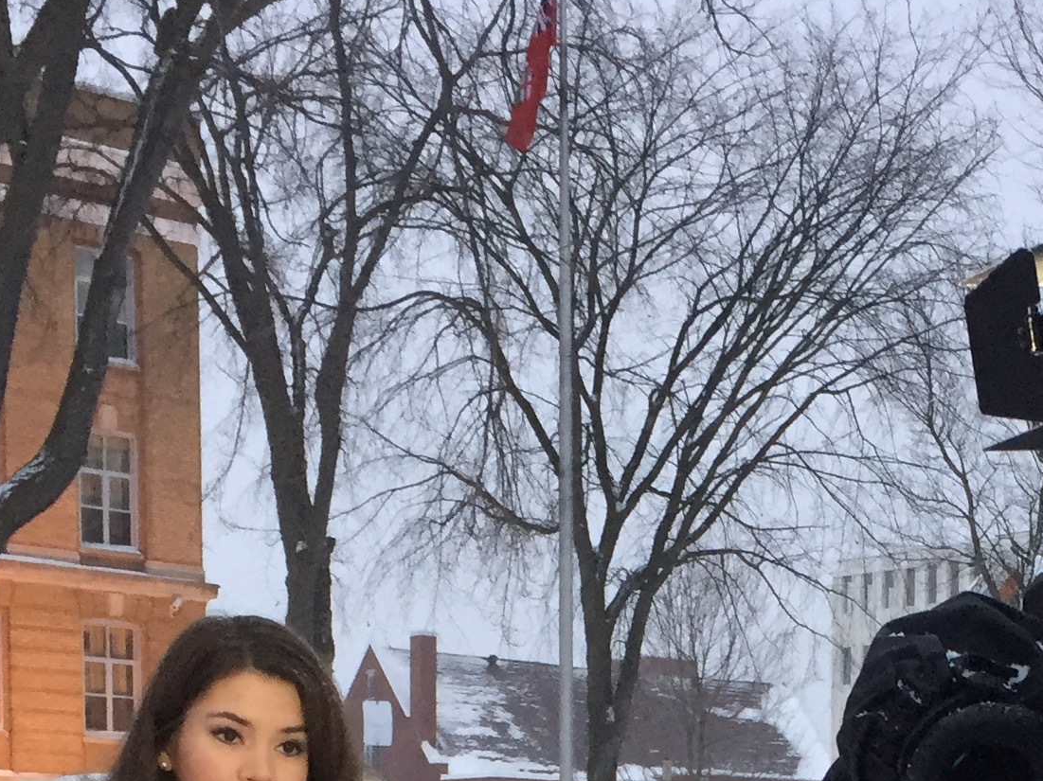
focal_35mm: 86
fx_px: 2590
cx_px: 838
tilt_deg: -2.5
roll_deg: +0.2
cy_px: 1131
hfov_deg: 22.5
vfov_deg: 15.9
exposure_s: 1/30
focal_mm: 4.15
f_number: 2.2
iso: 80
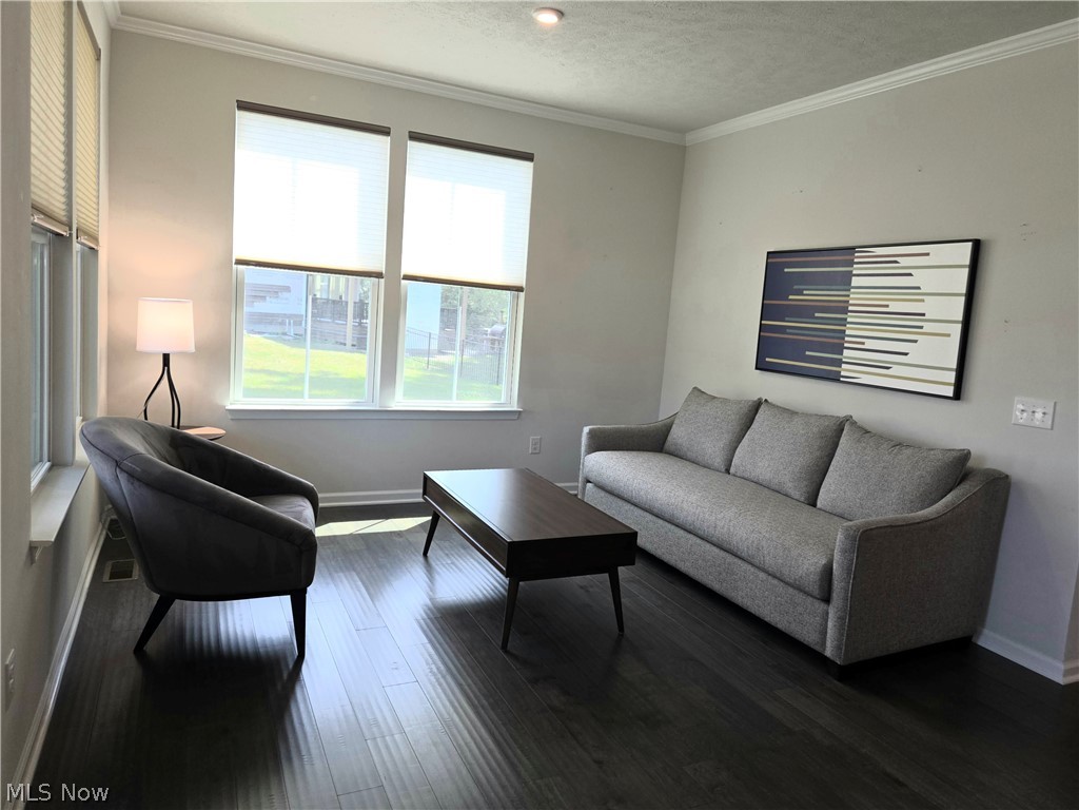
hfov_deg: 73.9
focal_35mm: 23
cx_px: 540
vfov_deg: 58.9
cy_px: 405
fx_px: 717
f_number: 1.8
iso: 32
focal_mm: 5.4
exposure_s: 1/120
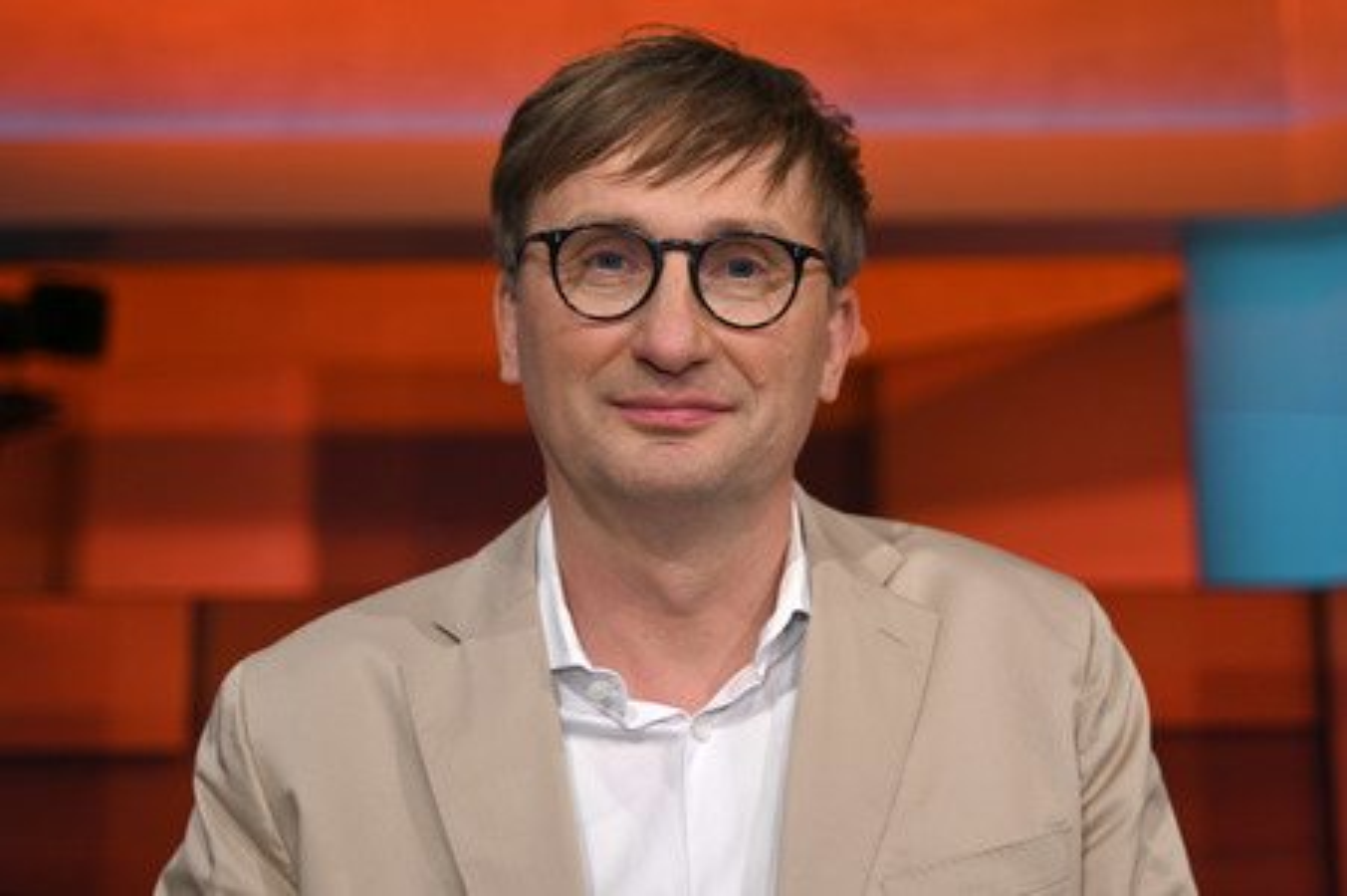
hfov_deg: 38.2
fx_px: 1944
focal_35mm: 52
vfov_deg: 26.0
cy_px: 448
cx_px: 674
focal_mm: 52
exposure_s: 1/200
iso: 400
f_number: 2.8
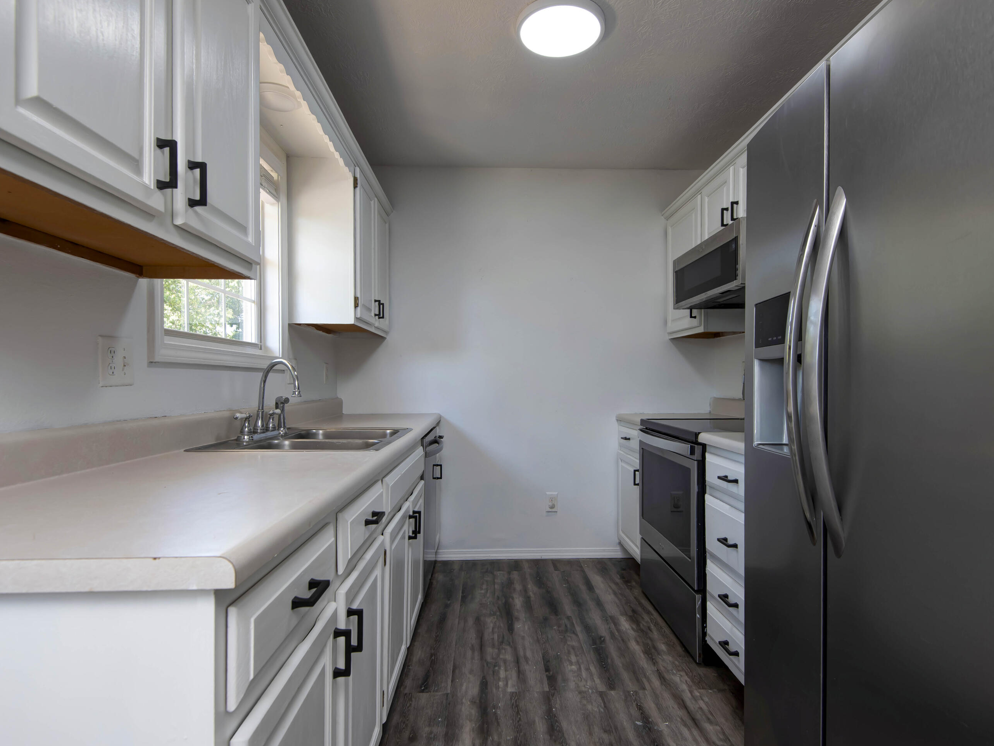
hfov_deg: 87.7
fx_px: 517
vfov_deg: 71.6
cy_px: 384
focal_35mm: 18
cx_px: 519
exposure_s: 1/30
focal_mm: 16
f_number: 6.7
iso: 200
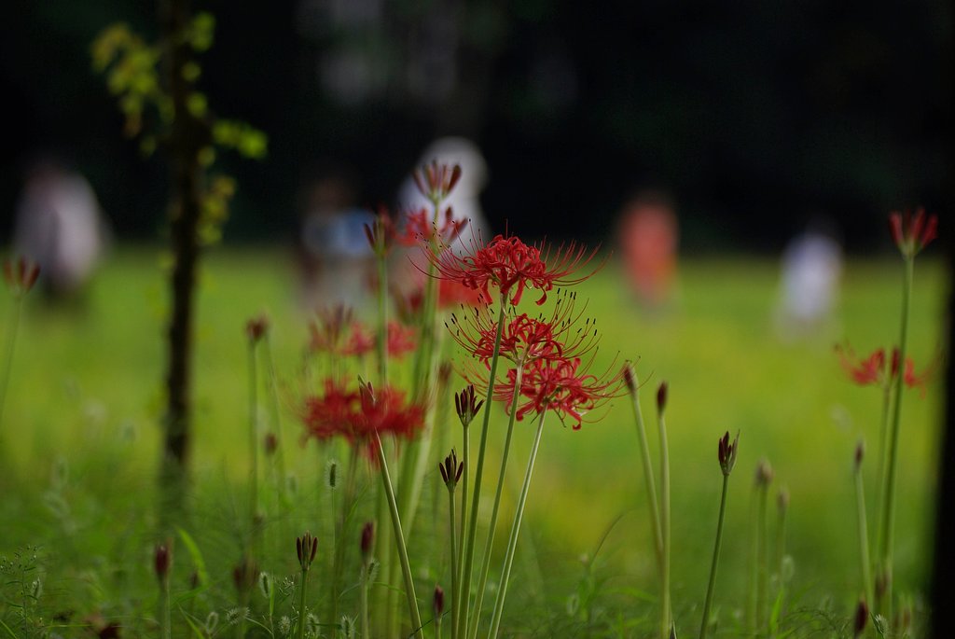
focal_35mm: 270
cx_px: 478
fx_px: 7169
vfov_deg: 5.1
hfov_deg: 7.6
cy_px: 320
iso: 100
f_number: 3.5
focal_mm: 180
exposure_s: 1/500
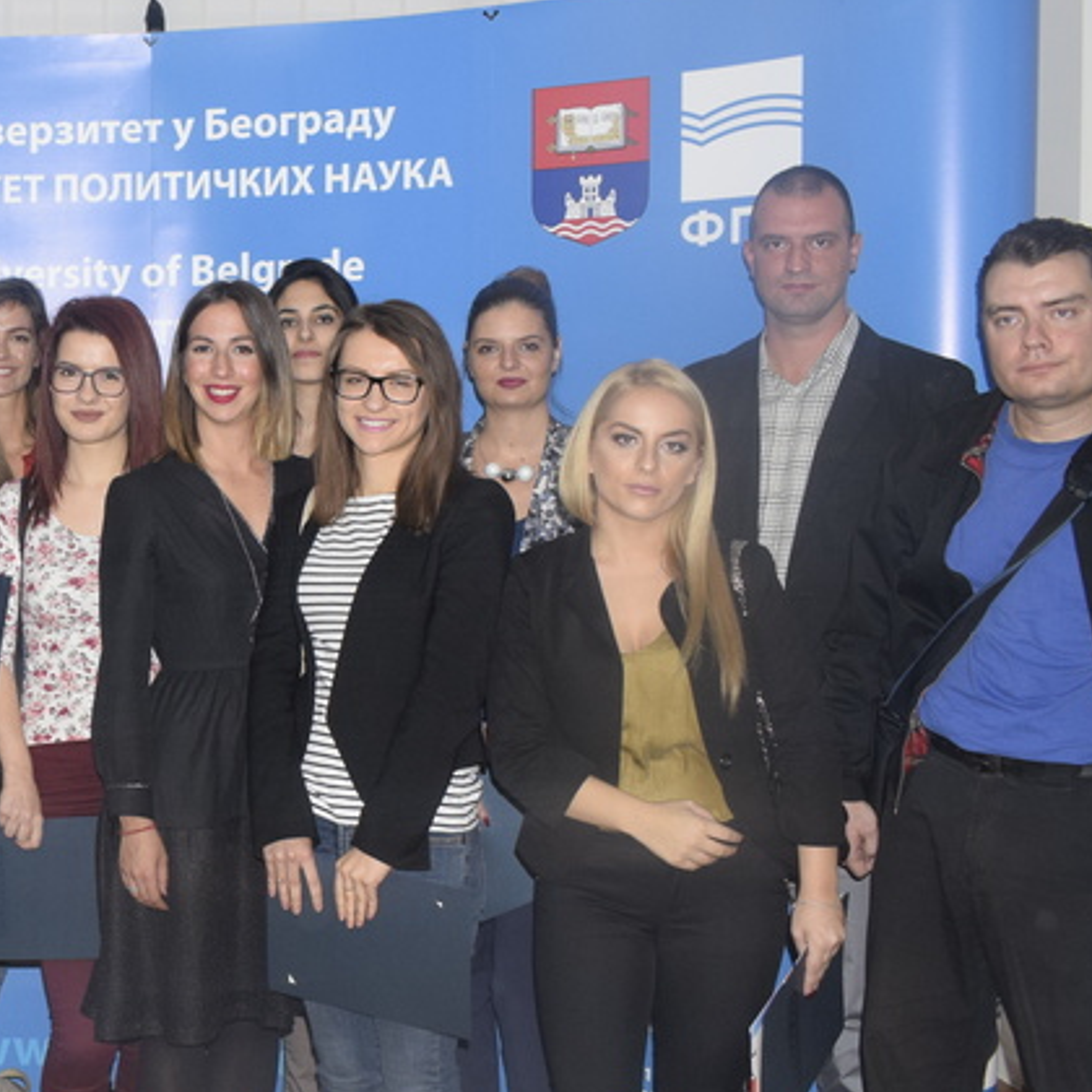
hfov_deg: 28.0
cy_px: 623
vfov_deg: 30.5
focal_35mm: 56
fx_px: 1999
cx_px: -99
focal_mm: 18
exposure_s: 1/125
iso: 800
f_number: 5.6
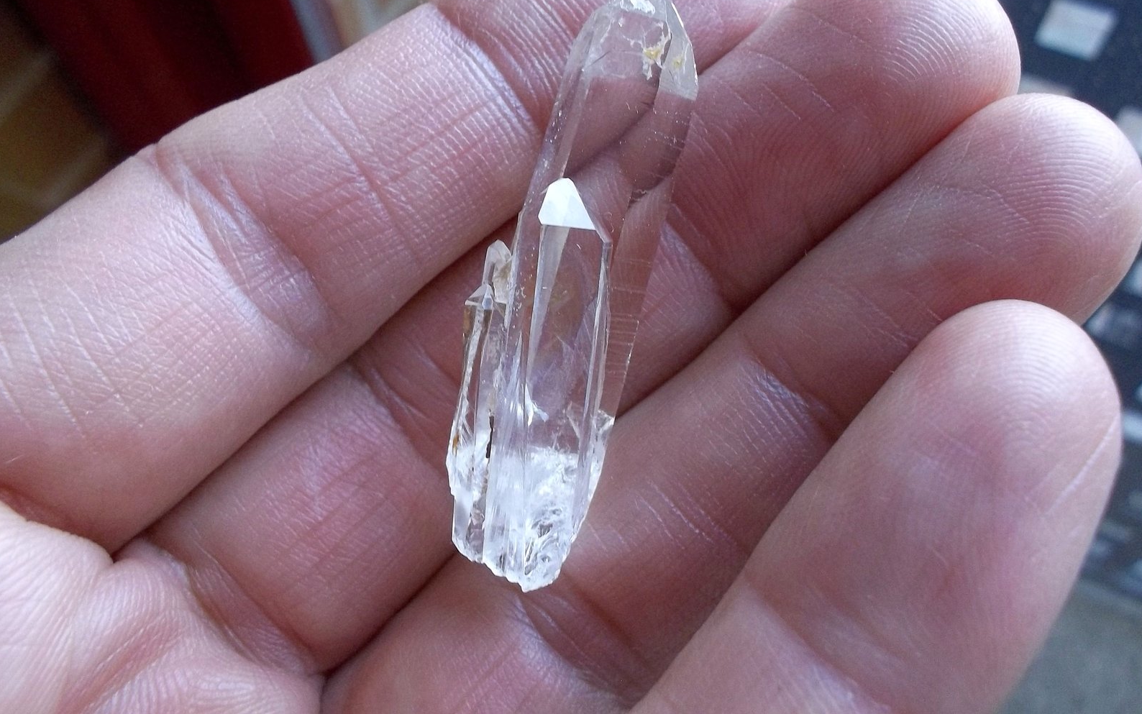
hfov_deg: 61.2
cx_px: 572
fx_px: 965
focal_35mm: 31
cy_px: 307
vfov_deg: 40.5
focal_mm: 4.1
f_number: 3.3
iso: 160
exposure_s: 1/20
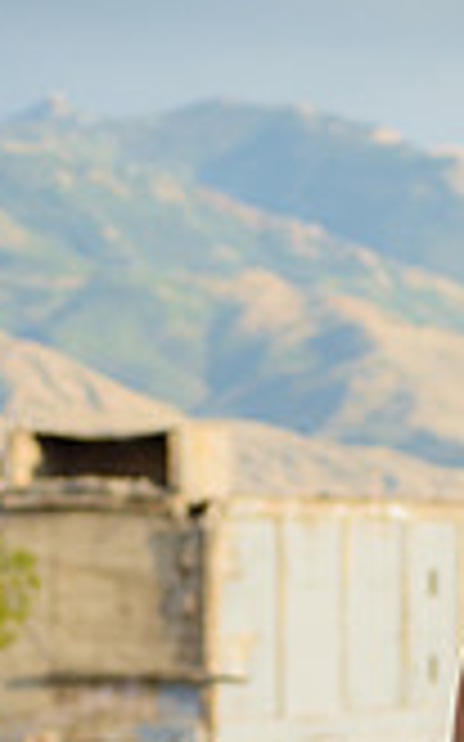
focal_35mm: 287
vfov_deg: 7.3
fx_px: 5812
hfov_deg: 4.6
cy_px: 848
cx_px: 302
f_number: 4
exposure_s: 1/500
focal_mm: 80
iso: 200
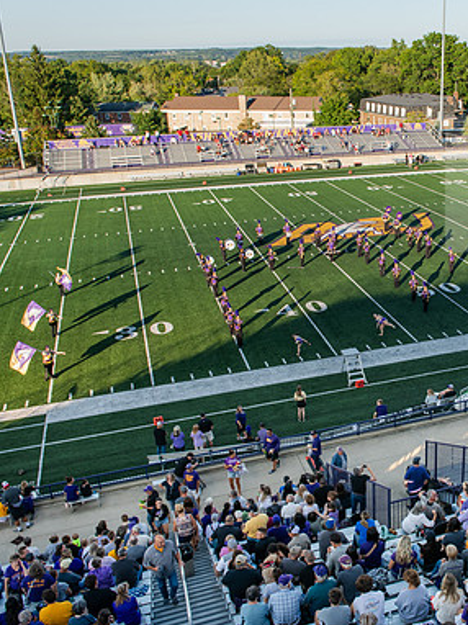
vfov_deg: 49.0
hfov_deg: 36.0
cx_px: 396
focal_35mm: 38
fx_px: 686
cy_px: 313
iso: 320
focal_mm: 26
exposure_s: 1/500
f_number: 5.6
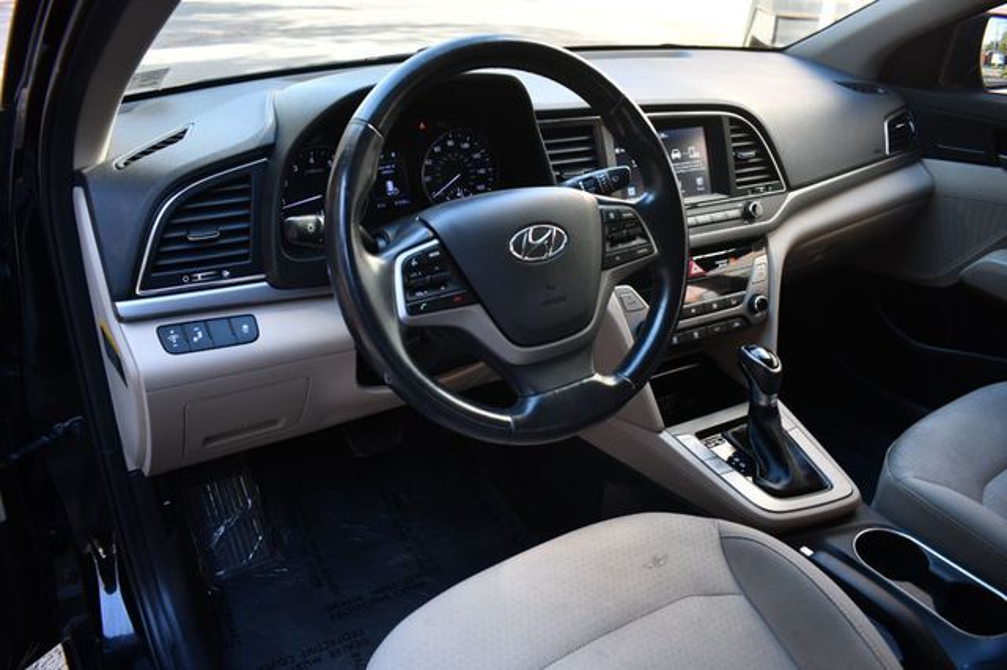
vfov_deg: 47.9
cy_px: 335
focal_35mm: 27
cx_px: 504
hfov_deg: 67.4
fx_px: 755
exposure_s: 1/250
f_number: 3.5
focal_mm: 18
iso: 640
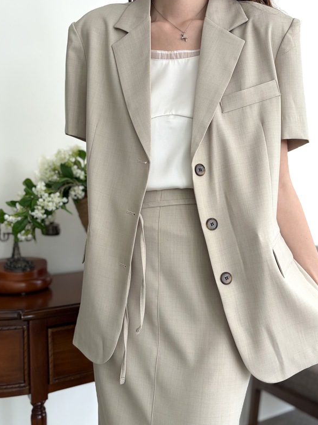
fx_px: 404
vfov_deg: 55.3
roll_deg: -0.3
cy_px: 231
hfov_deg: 42.9
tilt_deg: -5.1
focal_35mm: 33
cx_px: 173
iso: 64
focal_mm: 5.96
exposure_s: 1/121
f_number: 1.6
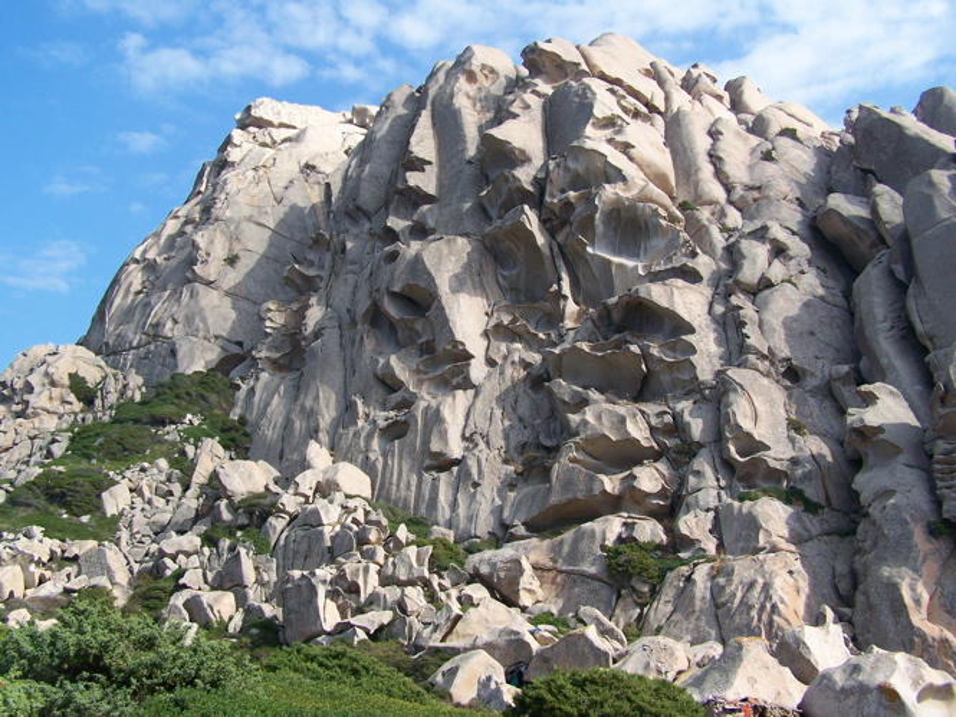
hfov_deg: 49.0
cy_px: 358
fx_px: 1050
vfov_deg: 37.7
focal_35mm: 38
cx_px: 478
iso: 80
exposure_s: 1/640
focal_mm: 6.3
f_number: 4
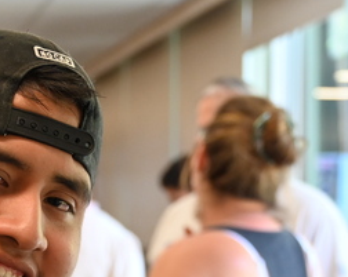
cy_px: 338
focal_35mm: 164
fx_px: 1687
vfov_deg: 9.3
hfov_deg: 11.8
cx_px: 120
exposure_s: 1/125
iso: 1400
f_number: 4
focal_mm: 43
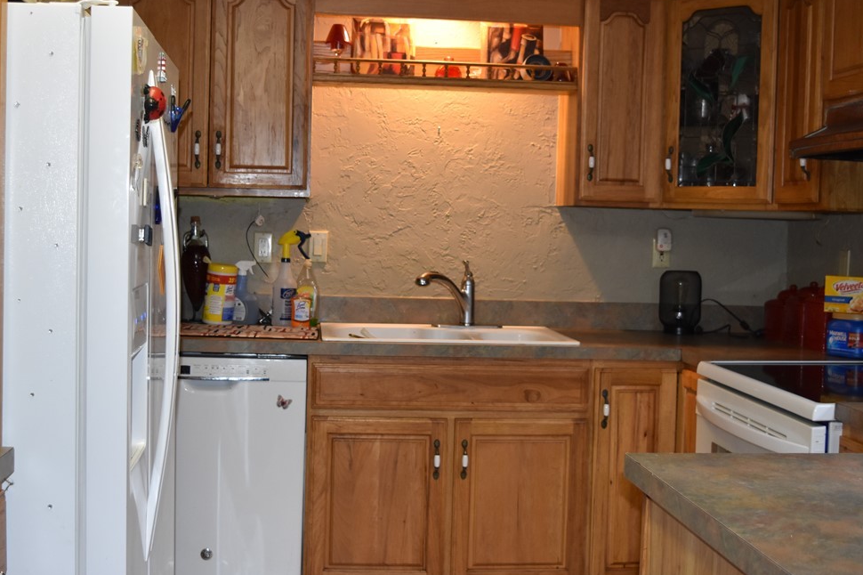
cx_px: 396
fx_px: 1126
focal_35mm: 47
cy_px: 267
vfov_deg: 28.6
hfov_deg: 41.9
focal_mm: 28
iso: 1100
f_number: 4.2
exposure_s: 1/60
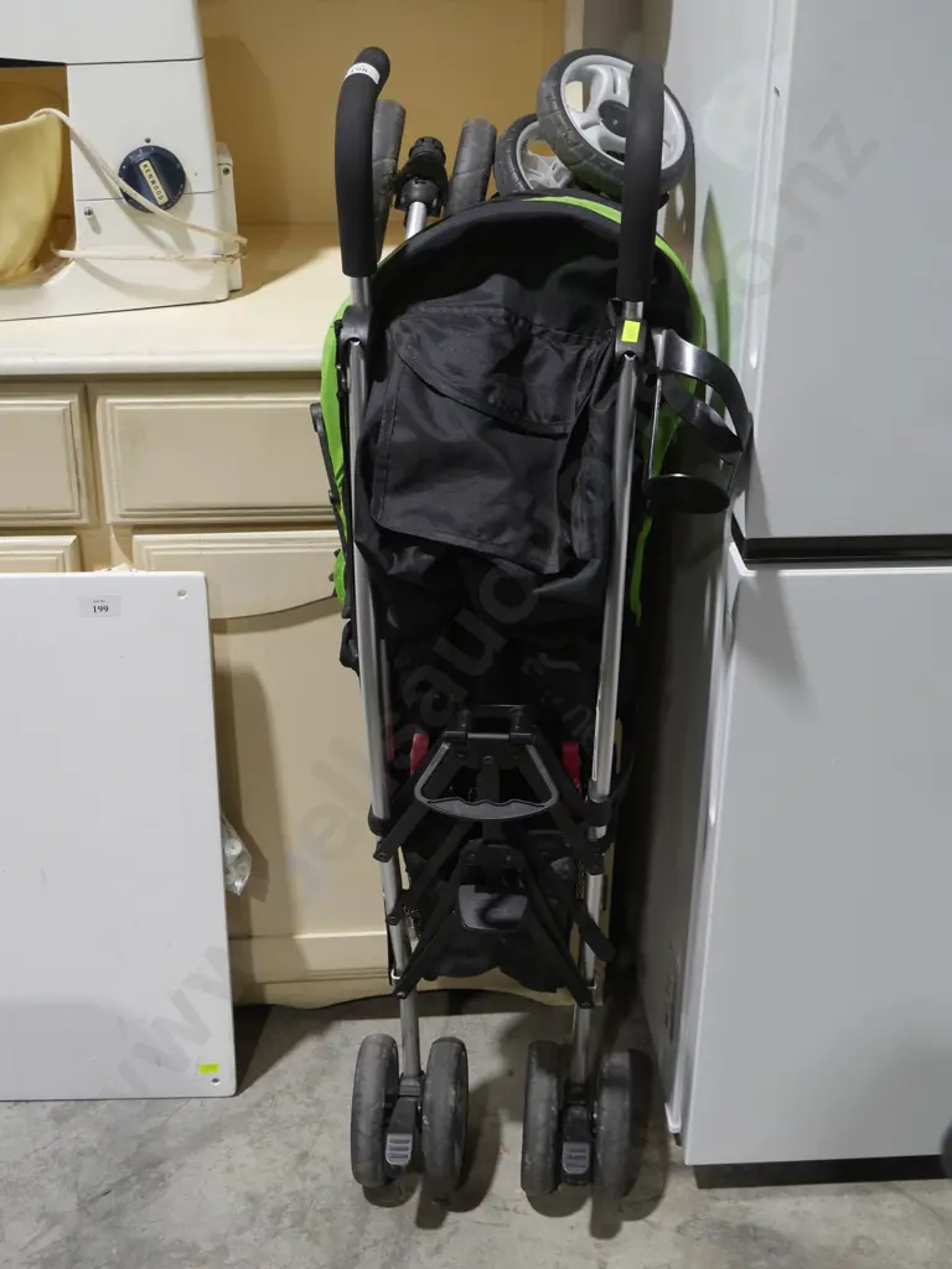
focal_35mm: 48
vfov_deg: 39.7
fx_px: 1760
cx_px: 476
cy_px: 634
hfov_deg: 30.3
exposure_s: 1/60
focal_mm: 24
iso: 400
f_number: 5.2
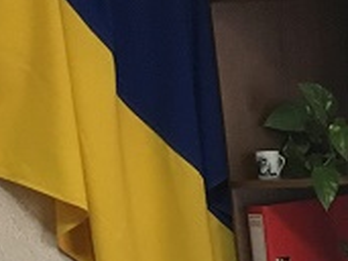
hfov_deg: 14.1
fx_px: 1376
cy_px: 550
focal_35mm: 137
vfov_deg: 9.9
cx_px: 396
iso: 160
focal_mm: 4.15
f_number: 2.2
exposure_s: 1/33
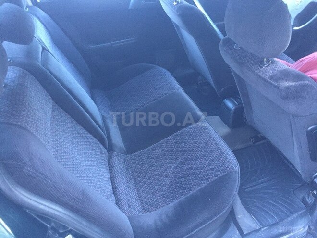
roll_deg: +2.8
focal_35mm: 29
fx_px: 266
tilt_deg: -37.1
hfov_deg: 61.7
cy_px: 119
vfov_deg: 48.2
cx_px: 158
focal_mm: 4.15
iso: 250
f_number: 2.2
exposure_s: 1/33
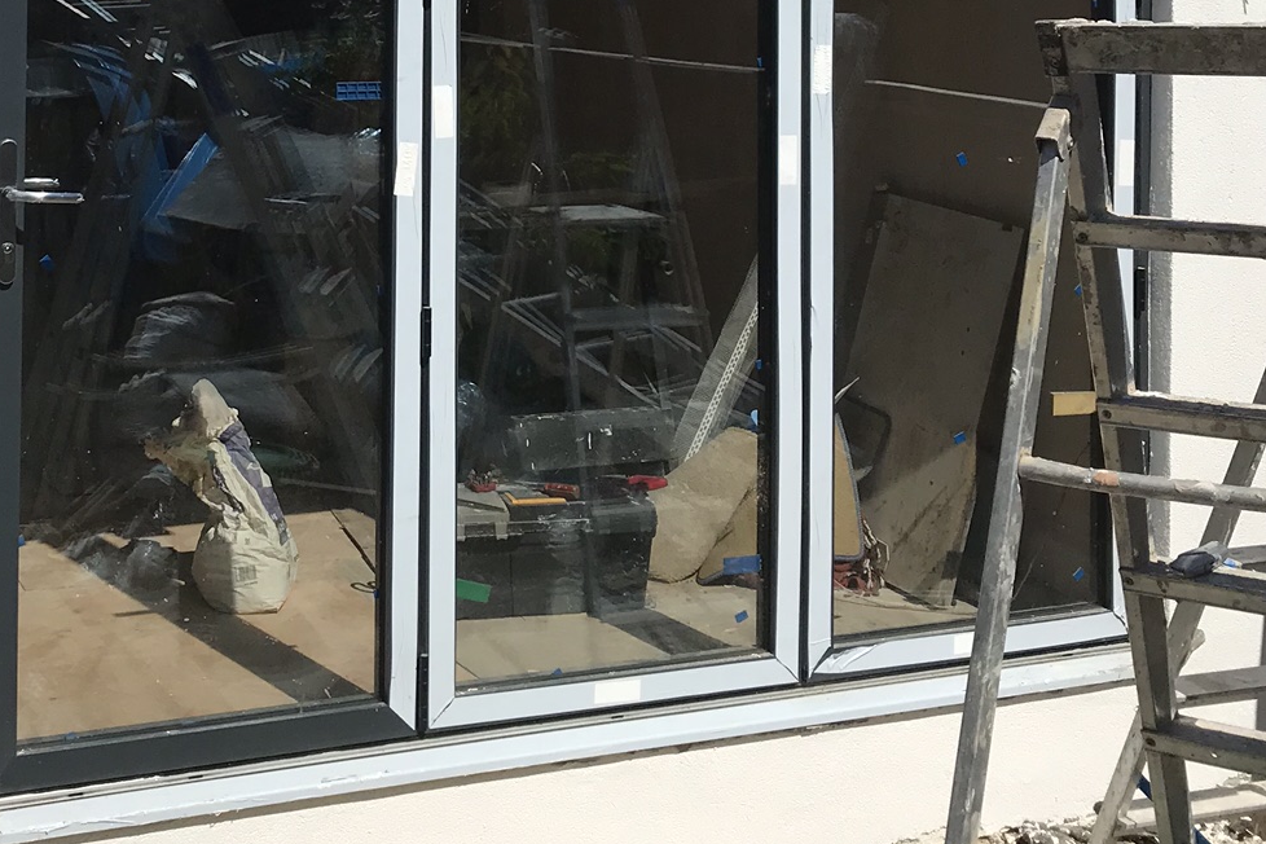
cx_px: 400
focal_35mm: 61
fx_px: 2145
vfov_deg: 21.1
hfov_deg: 32.5
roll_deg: -0.3
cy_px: -92
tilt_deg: +2.0
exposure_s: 1/5051
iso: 20
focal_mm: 3.99
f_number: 1.8
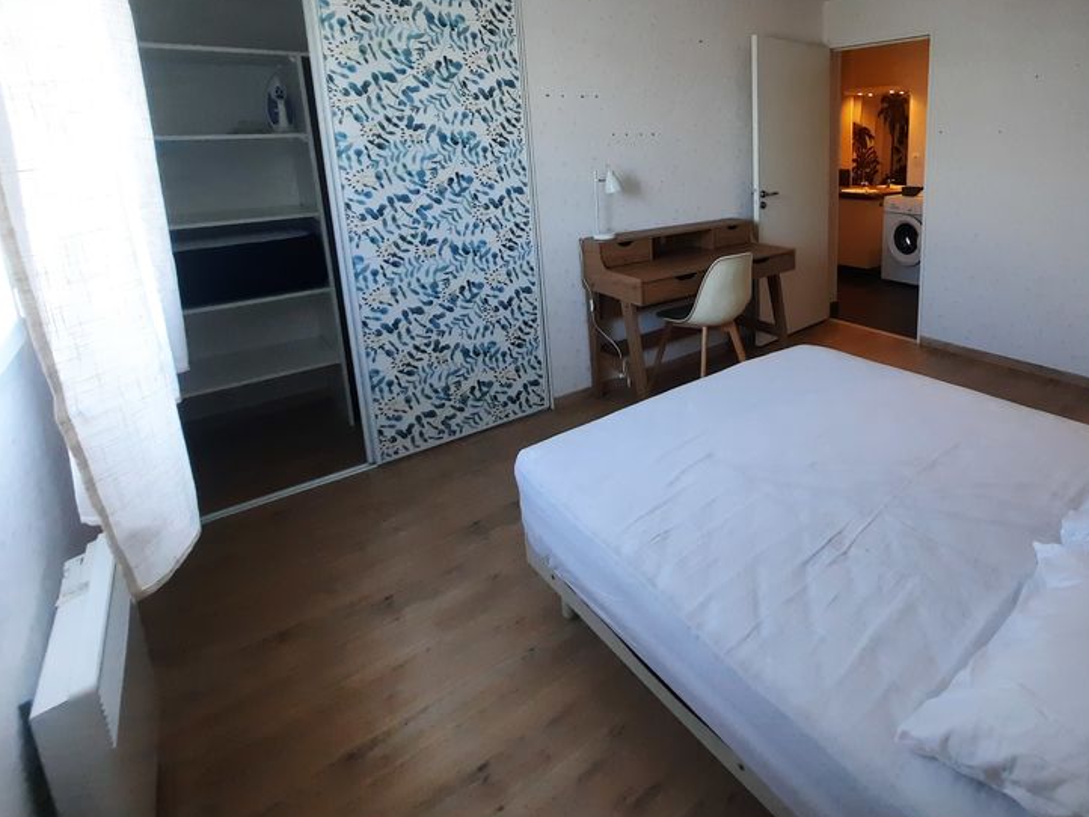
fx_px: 566
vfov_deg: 69.4
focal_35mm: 18
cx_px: 751
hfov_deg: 83.8
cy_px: 265
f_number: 2.2
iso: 200
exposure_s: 1/50
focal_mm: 1.74
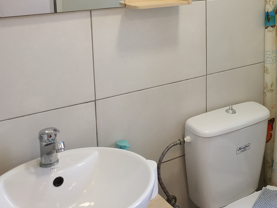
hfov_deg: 34.9
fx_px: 400
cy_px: 9
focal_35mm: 50
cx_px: 272
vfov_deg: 27.7
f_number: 1.9
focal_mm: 3.94
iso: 200
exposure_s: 1/50
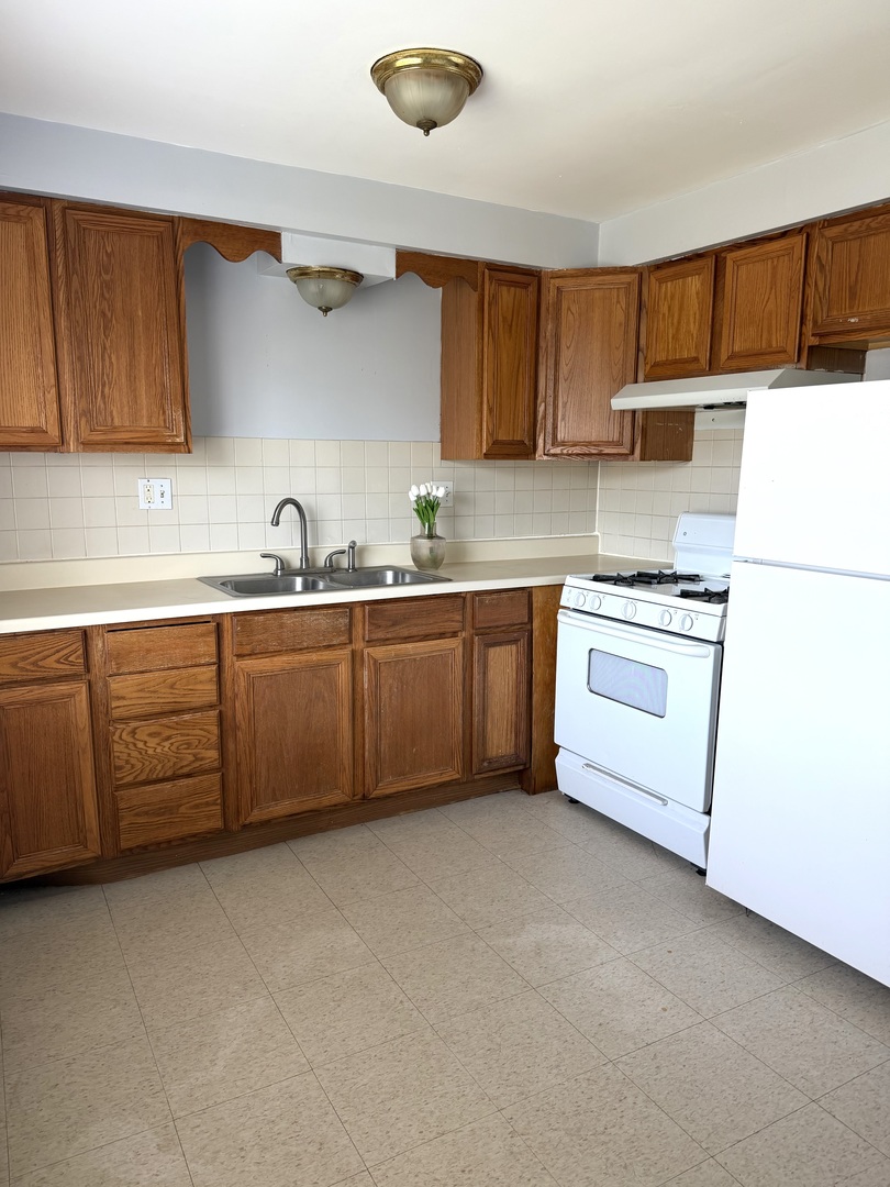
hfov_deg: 56.8
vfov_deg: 71.6
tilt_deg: -9.1
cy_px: 594
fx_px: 823
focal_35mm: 24
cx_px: 445
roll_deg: +0.0
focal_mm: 6.76
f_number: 1.78
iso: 100
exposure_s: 1/121
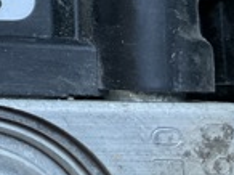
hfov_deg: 13.4
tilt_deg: -82.3
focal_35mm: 127
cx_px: -234
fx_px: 857
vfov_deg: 11.3
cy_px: -52
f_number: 1.8
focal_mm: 3
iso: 125
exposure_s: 1/60
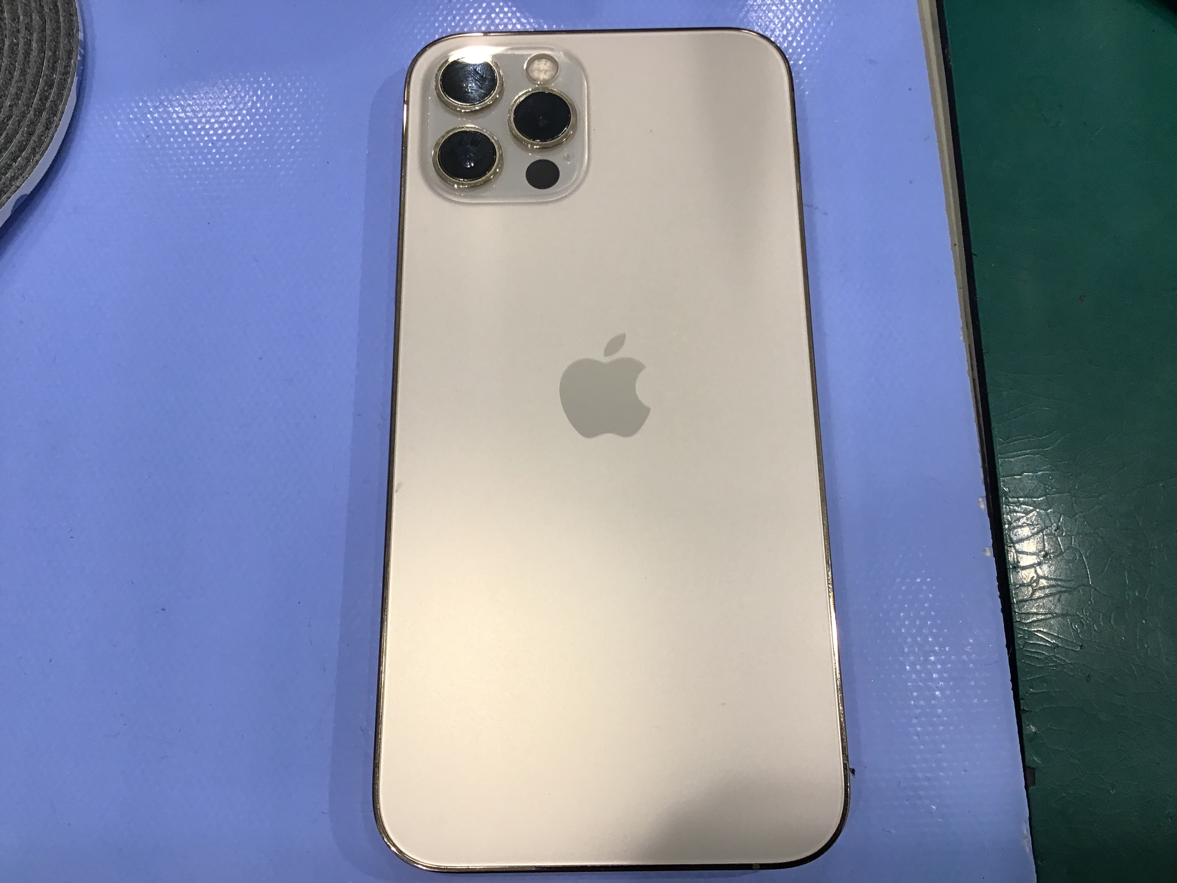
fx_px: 1054
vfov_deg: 45.4
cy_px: 442
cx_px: 588
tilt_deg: -72.6
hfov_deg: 58.4
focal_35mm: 31
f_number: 2.4
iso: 25
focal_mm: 3.3
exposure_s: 1/33
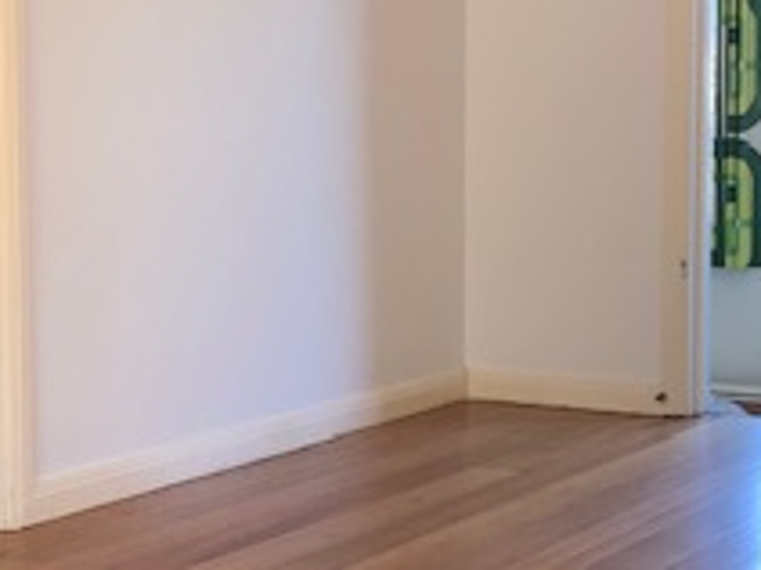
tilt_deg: -5.7
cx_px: 285
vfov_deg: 17.3
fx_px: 1868
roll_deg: +0.7
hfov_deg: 23.0
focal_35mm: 85
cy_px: 285
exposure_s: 1/50
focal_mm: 3.99
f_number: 1.8
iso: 20
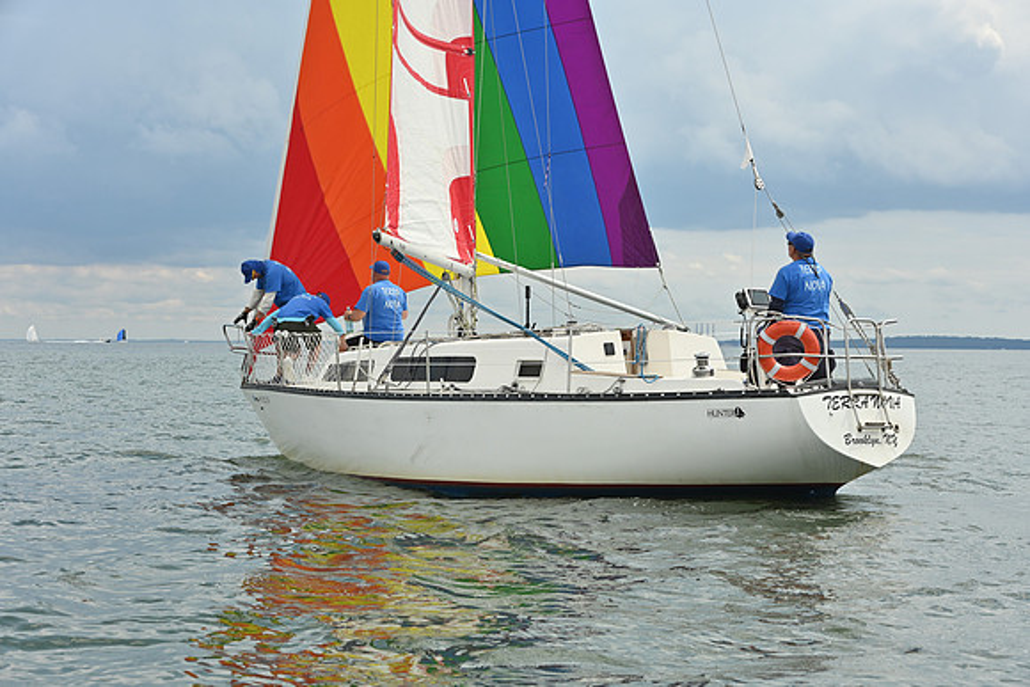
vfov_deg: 19.5
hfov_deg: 28.8
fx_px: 2003
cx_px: 515
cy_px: 344
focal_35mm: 70
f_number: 7.1
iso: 320
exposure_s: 1/1250
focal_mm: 70
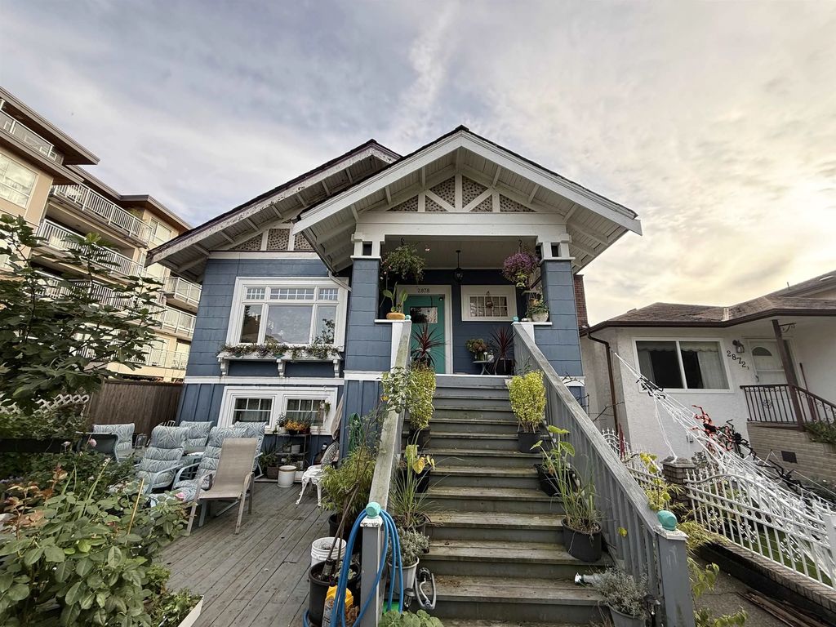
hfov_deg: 102.1
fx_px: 338
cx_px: 418
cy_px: 314
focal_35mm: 14
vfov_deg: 85.7
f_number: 2.2
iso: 64
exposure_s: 1/271
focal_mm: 2.22
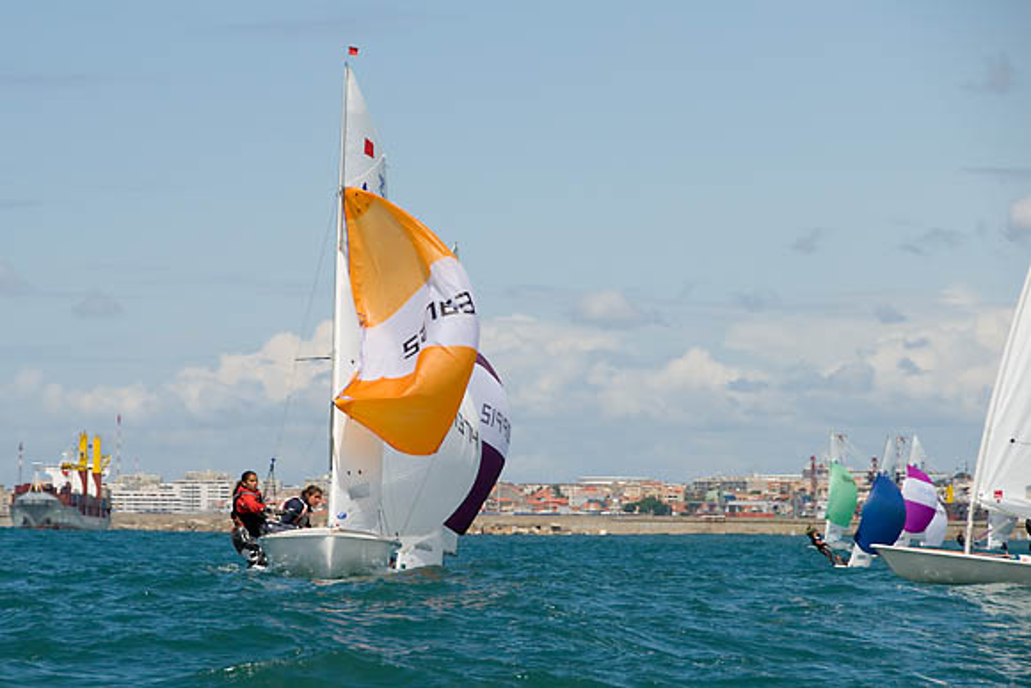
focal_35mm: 180
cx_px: 516
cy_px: 344
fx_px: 5156
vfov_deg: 7.6
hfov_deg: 11.4
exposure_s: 1/800
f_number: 8
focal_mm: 120
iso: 200
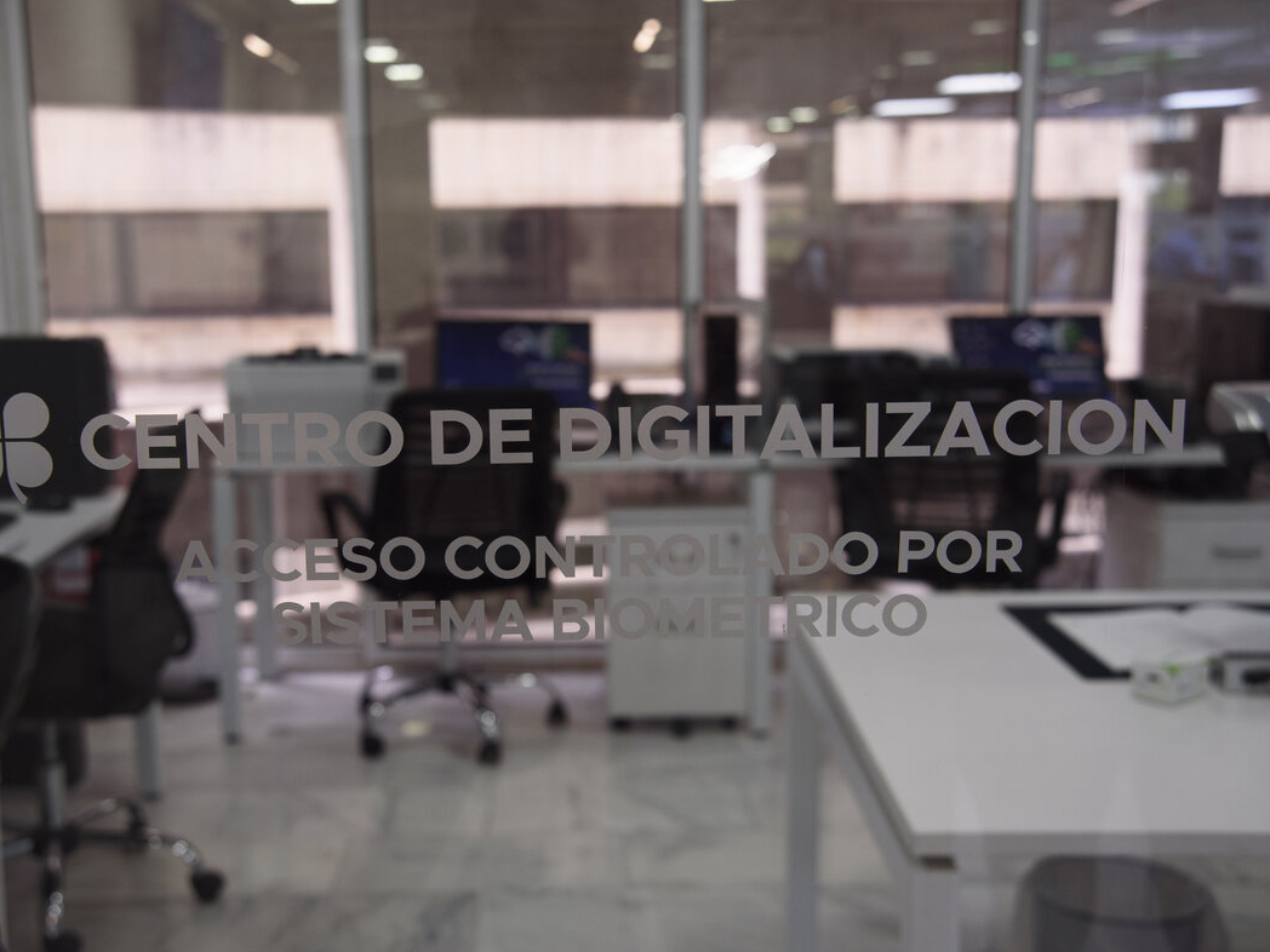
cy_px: 478
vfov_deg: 32.9
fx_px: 1614
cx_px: 567
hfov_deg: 42.9
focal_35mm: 44
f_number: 5.6
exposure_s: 1/100
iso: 400
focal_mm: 40
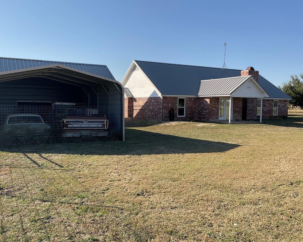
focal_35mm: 31
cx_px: 141
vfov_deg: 47.1
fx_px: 278
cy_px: 119
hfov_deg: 57.1
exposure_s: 1/1577
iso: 16
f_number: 1.8
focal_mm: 3
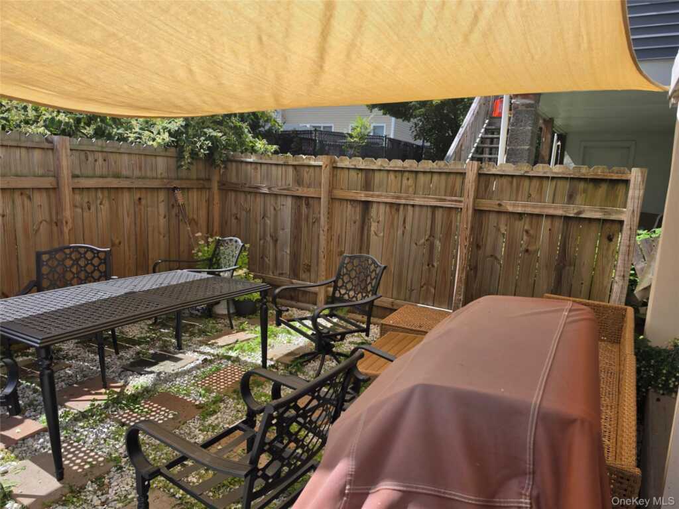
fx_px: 451
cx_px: 340
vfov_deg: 58.9
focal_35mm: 23
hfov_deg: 73.9
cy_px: 254
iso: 64
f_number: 1.4
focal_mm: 6.5
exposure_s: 1/4331
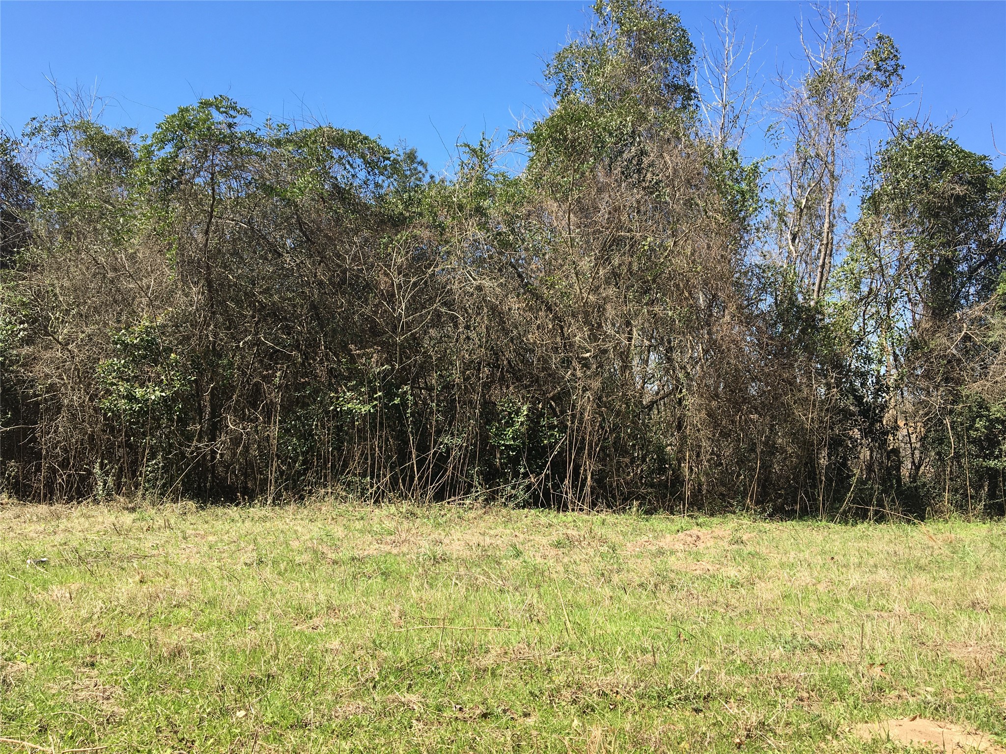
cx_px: 503
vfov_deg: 48.2
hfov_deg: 61.7
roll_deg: -2.7
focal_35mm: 29
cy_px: 377
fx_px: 843
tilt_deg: +3.5
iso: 25
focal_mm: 4.15
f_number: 2.2
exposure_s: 1/718
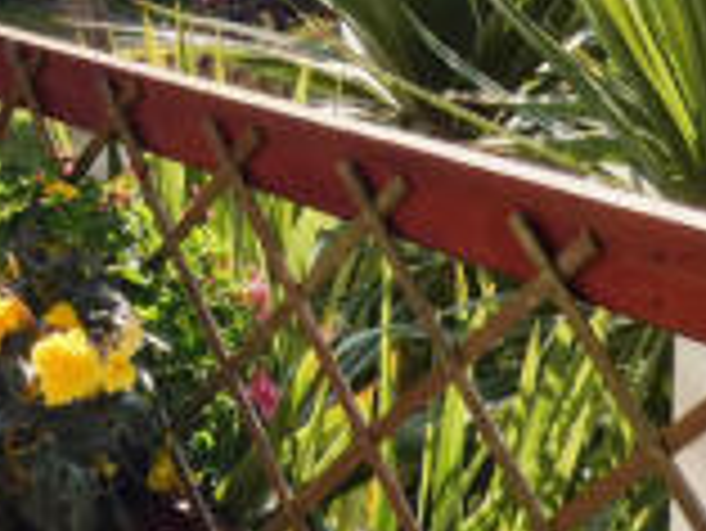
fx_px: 1592
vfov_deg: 18.5
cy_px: 7
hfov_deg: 23.1
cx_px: -128
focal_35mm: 78
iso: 80
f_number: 5
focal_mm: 3.6
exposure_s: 1/400
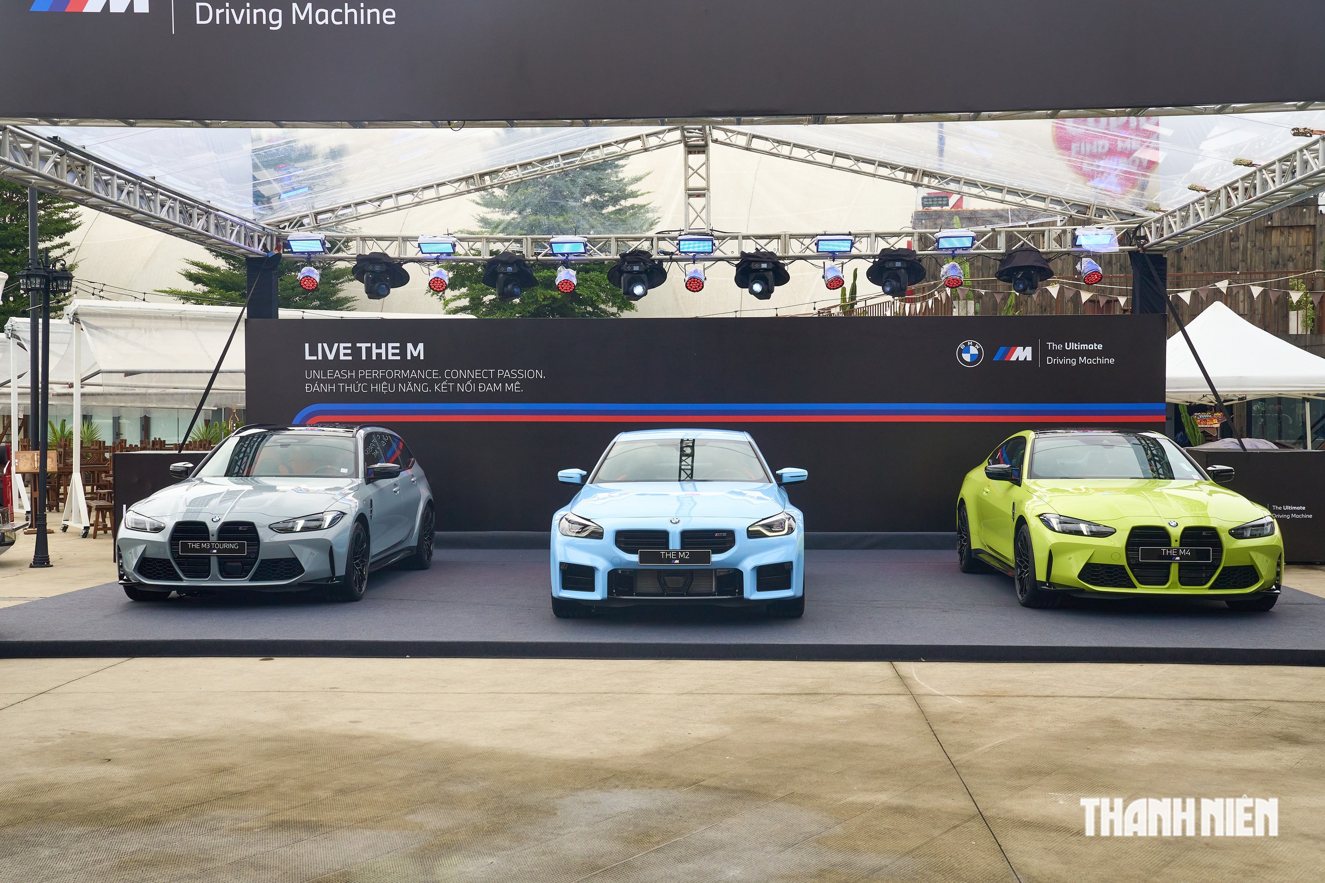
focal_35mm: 42
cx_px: 662
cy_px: 442
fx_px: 1546
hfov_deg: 46.4
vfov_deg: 31.9
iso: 640
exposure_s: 1/1000
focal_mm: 28
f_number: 7.1
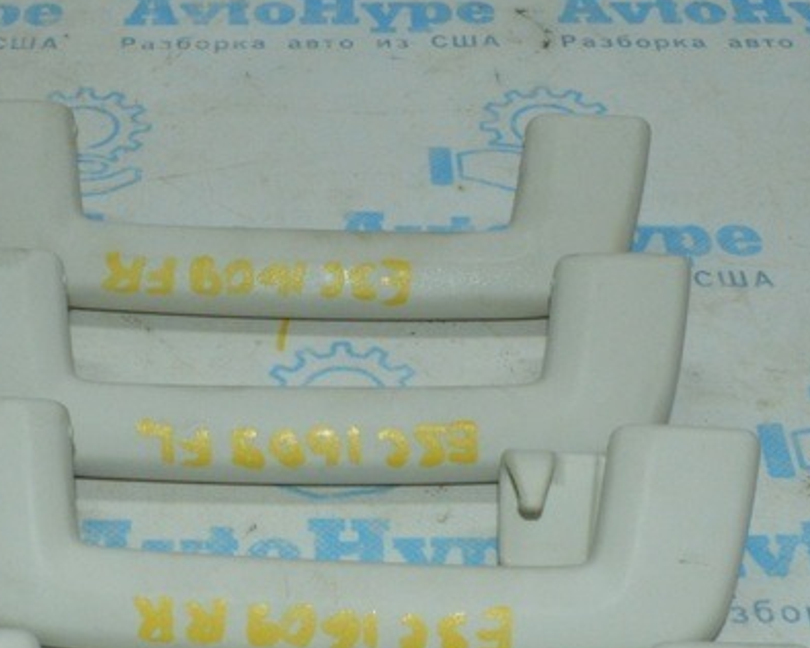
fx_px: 1750
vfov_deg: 20.8
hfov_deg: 25.9
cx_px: 265
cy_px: 491
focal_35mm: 73
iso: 2000
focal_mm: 20
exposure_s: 1/40
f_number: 25
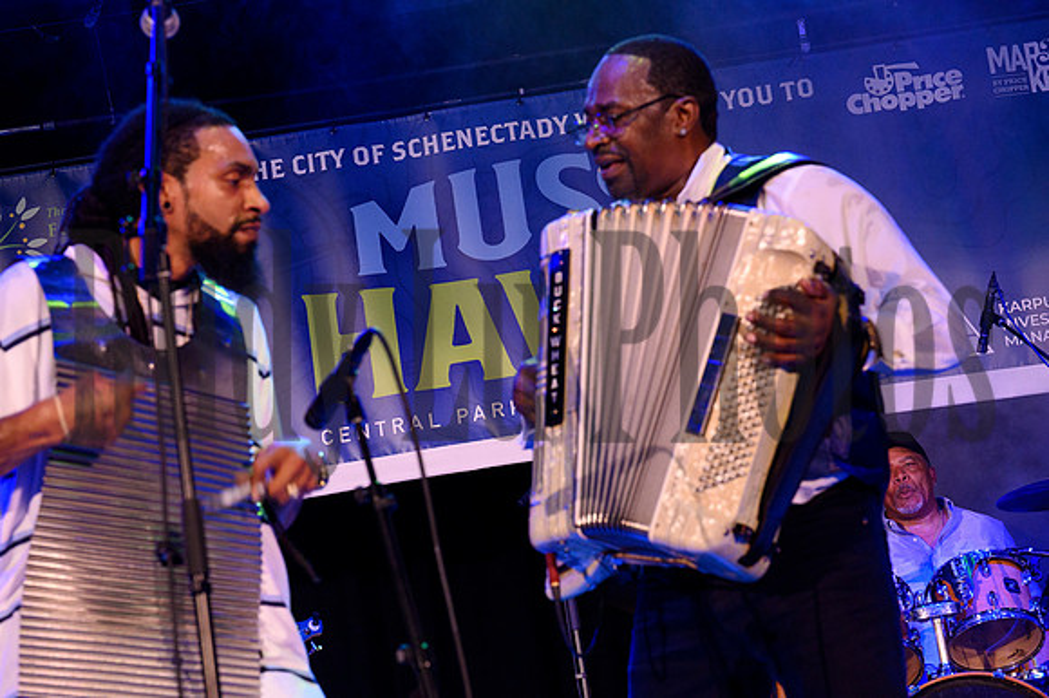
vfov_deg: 15.0
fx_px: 2650
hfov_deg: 22.4
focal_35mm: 91
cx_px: 524
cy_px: 349
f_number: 8
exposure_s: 1/160
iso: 6400
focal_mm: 91
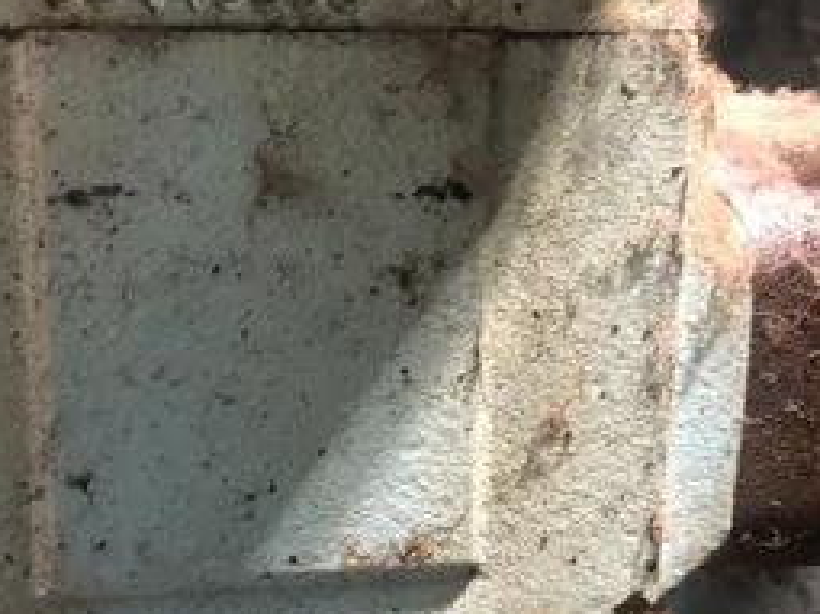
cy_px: 267
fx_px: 1042
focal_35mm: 44
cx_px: 267
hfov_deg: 42.3
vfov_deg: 32.8
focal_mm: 4
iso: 100
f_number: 1.8
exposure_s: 1/6
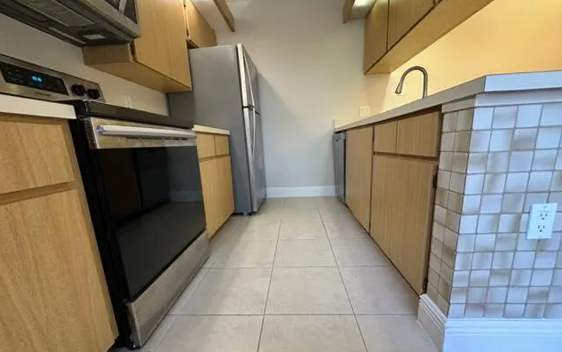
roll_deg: +3.2
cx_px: 281
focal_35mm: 15
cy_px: 192
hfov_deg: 101.4
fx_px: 230
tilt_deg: -11.7
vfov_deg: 74.7
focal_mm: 2.22
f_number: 2.2
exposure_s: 1/60
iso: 250
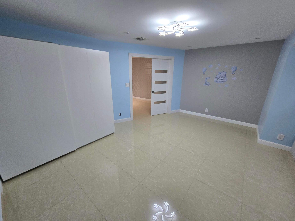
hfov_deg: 106.2
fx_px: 111
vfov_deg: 89.9
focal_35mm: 13
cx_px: 148
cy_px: 110
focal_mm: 2.2
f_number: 2.2
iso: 100
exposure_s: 1/60
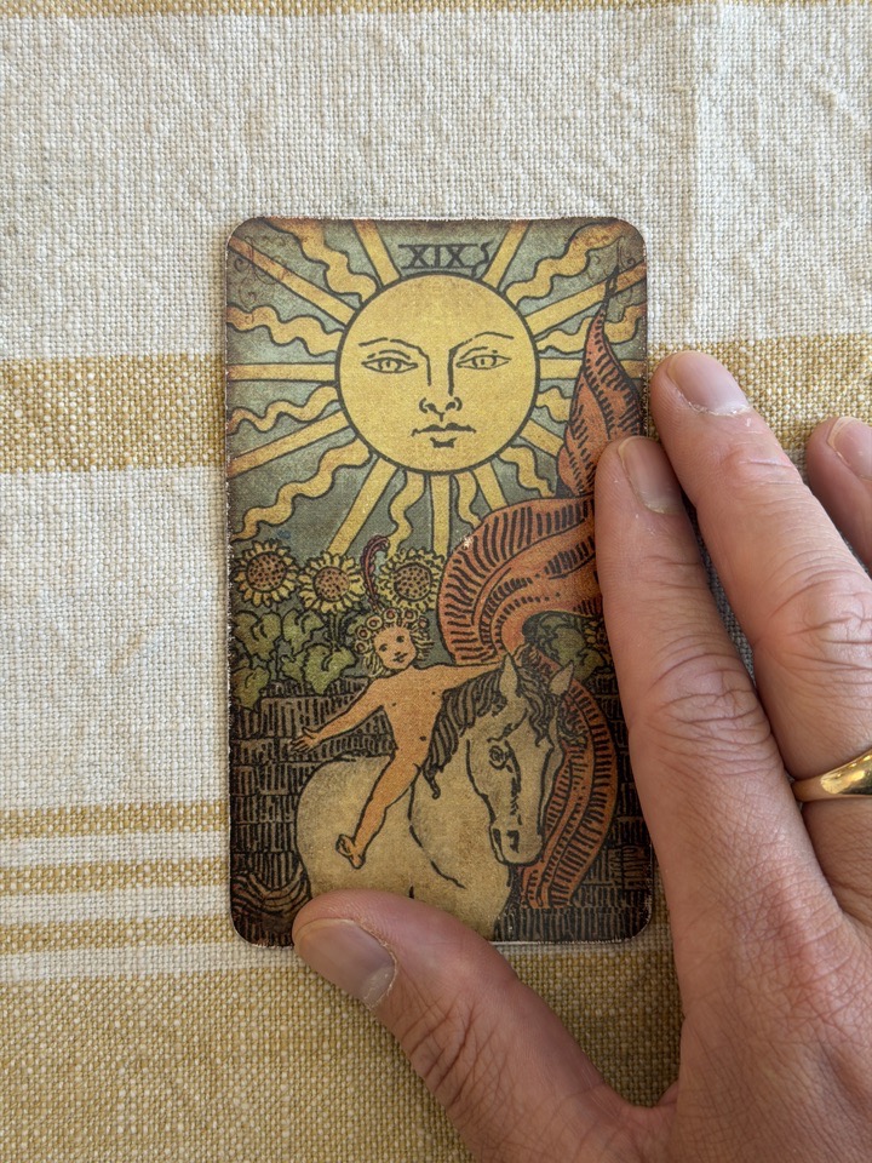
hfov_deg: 30.3
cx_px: 436
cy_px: 582
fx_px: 1612
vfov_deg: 39.7
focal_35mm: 48
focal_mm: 6.76
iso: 100
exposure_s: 1/60
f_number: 1.78
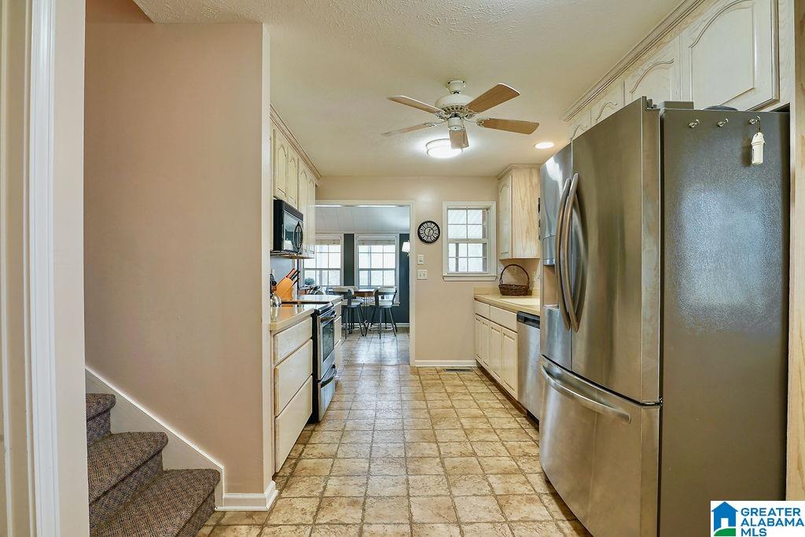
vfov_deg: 73.8
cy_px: 268
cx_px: 402
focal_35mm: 16
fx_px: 358
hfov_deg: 96.7
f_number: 14
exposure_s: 1/2
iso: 200
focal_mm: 11
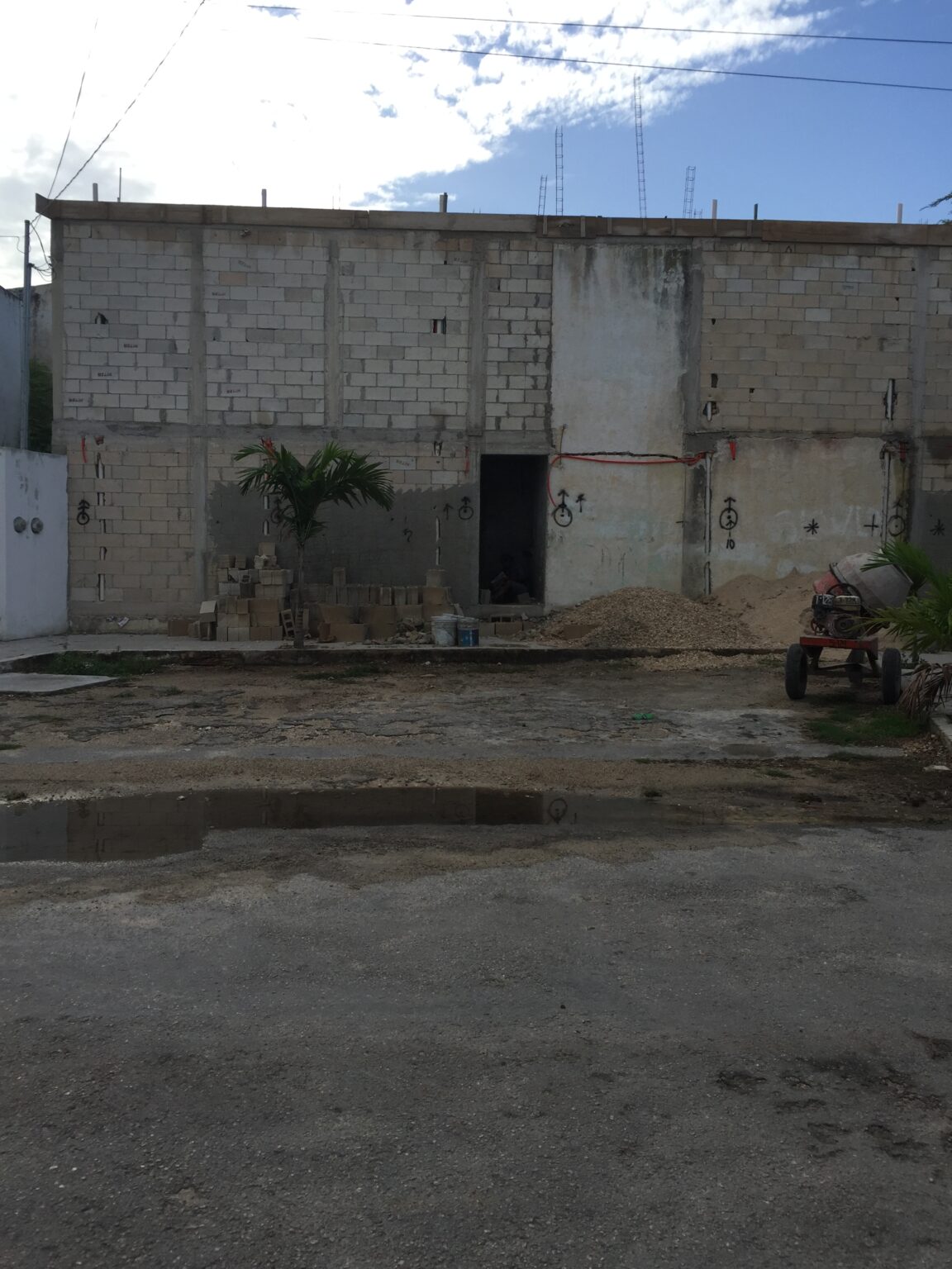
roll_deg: -0.4
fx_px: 1063
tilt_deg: -2.9
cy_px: 634
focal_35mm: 29
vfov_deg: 61.7
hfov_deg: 48.2
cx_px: 476
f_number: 2.2
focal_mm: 4.15
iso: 32
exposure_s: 1/1522
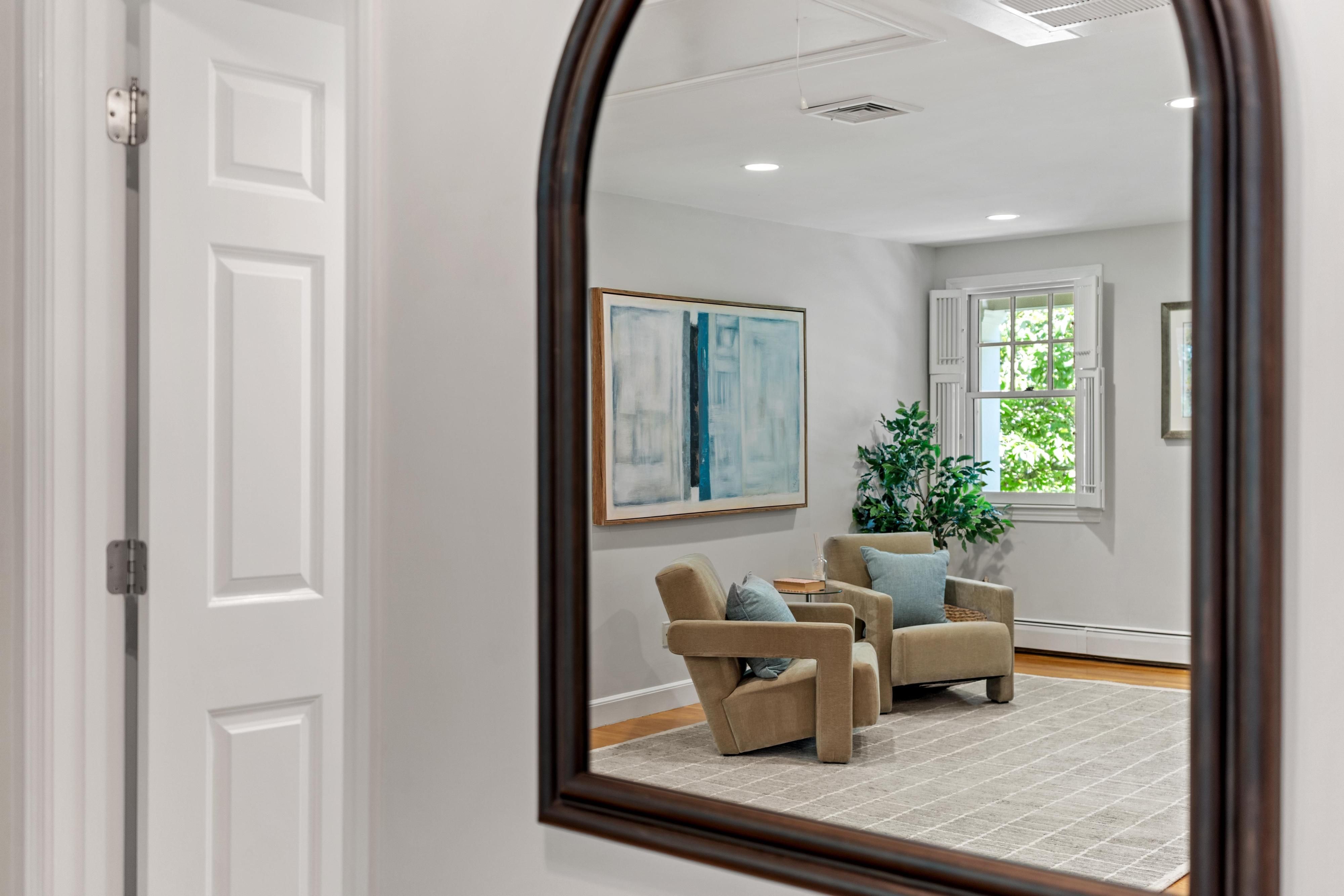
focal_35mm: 37
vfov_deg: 35.9
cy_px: 448
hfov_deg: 51.9
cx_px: 672
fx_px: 1381
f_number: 4
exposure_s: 1/1.67
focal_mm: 37
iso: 400
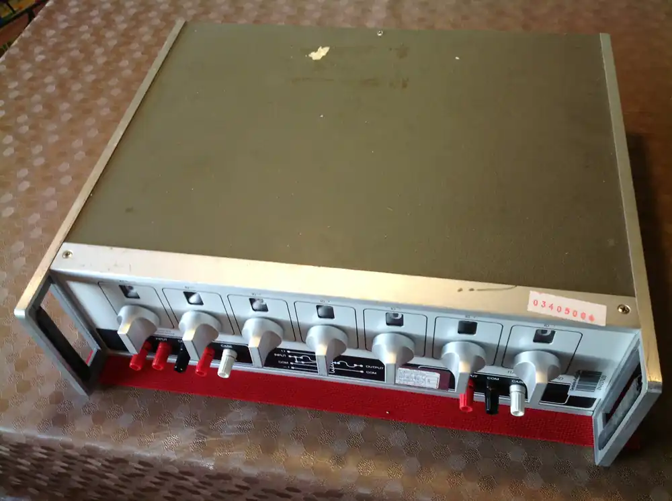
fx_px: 678
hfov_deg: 52.7
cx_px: 336
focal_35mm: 35
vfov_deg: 40.6
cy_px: 250
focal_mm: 4.28
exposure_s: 1/20
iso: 64
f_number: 2.4
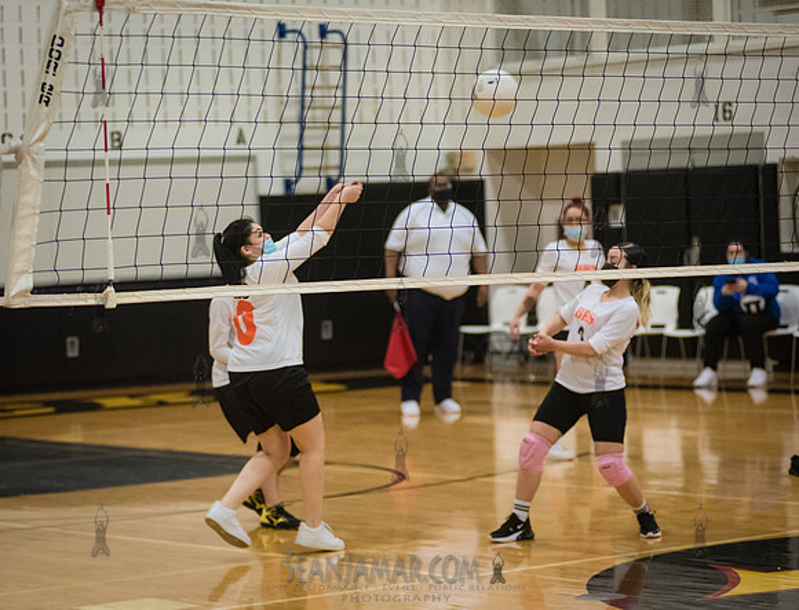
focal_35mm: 119
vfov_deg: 12.6
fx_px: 2757
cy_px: 331
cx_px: 303
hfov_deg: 16.5
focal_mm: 100
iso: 5000
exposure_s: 1/400
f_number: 3.2
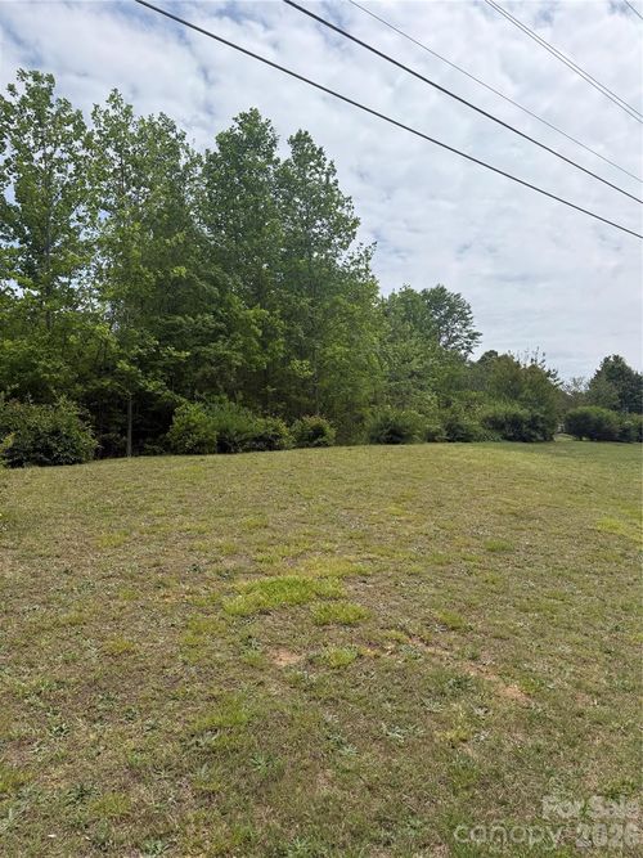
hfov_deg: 56.8
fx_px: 595
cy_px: 429
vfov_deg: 71.6
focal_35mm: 24
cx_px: 322
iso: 80
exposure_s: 1/6173
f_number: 1.78
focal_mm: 6.76
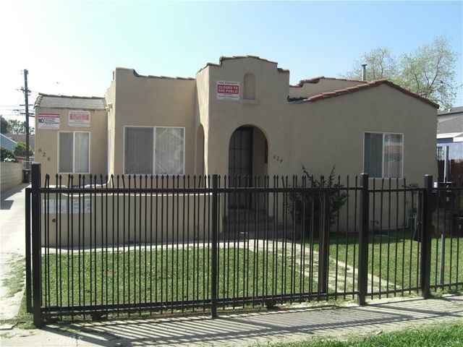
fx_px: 508
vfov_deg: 37.7
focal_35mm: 38
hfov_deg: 49.0
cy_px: 174
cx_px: 232
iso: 80
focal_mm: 7.9
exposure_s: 1/500
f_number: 4
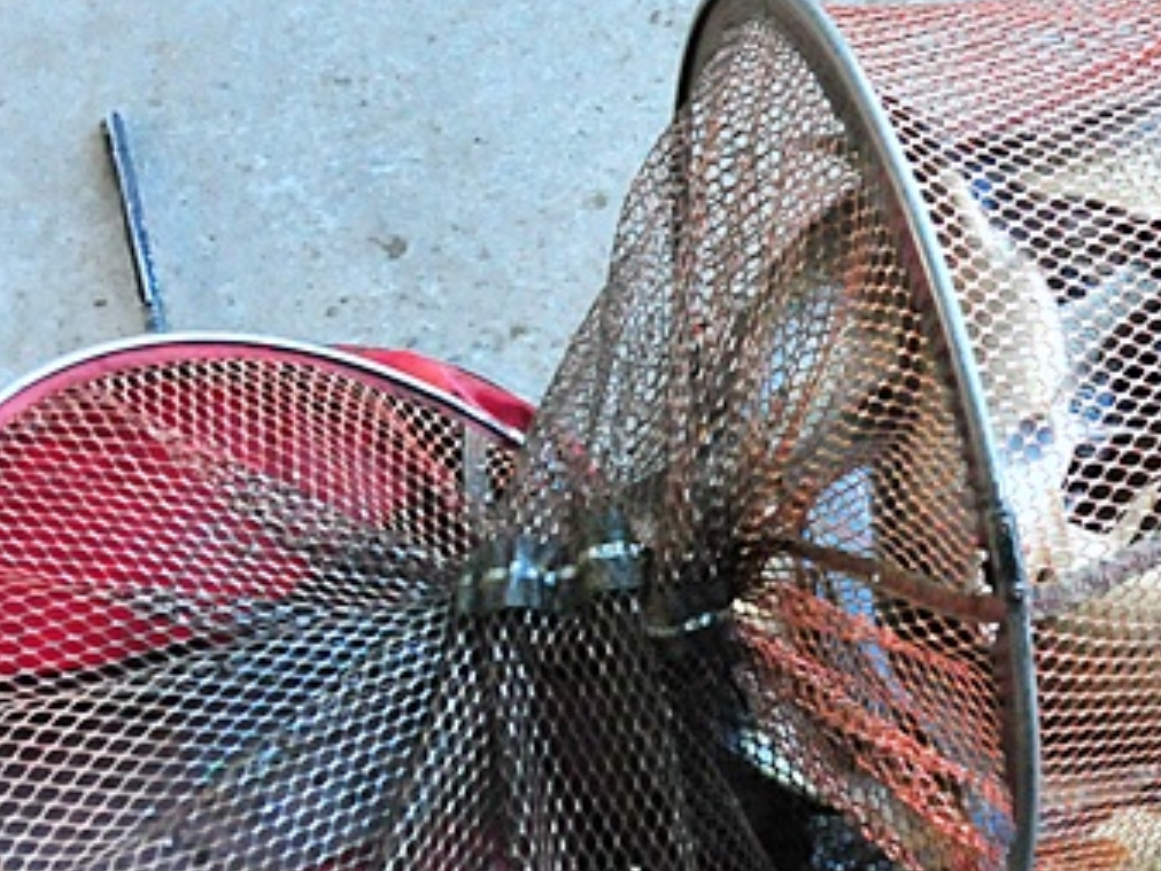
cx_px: 1375
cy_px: 379
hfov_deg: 23.3
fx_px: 2583
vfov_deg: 19.1
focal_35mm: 77
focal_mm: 18
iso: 1600
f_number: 3.5
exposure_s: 1/640
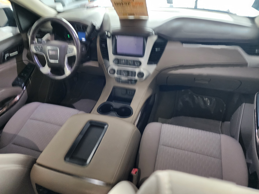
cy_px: 97
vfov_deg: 58.9
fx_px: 172
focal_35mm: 23
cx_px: 130
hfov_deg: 73.9
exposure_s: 1/30
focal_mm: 6.4
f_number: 1.8
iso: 640
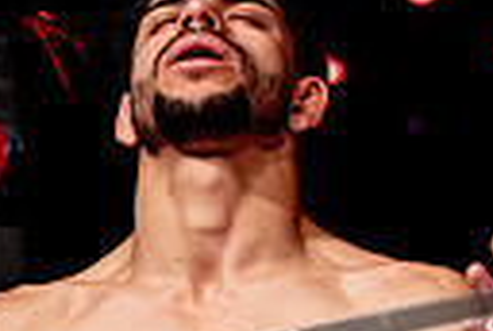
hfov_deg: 9.1
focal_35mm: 226
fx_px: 3102
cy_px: 418
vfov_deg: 6.1
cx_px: 169
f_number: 2.8
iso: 2500
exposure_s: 1/640
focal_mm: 50
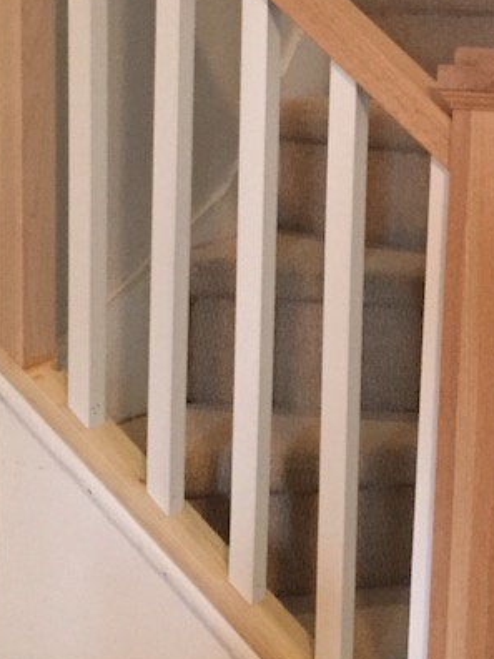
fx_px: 1427
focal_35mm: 75
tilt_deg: -5.3
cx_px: 409
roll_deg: -1.9
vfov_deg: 25.8
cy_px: 190
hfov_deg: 19.4
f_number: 2.2
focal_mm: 4.15
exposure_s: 1/20
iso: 250
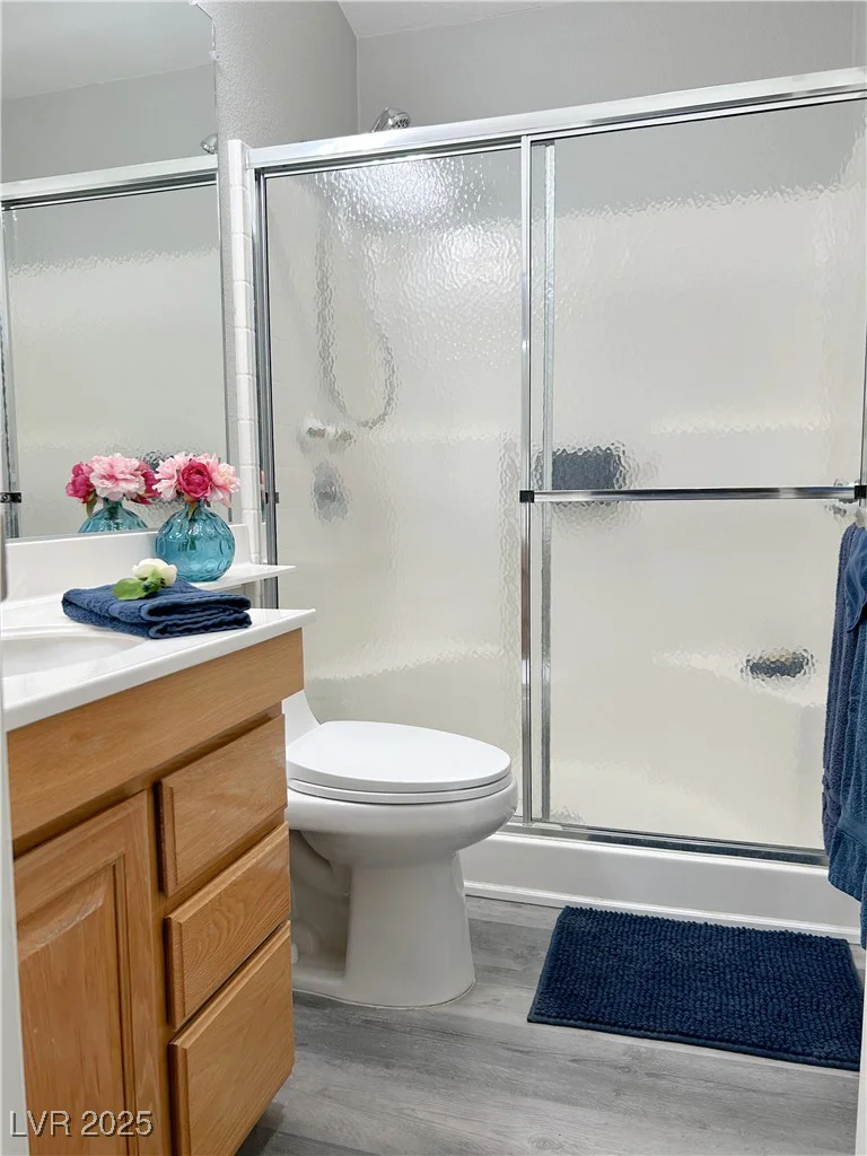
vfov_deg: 67.3
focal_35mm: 26
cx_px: 434
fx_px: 868
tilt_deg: -5.7
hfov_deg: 53.1
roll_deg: +0.5
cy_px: 578
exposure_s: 1/120
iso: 80
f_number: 1.5
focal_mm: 5.7
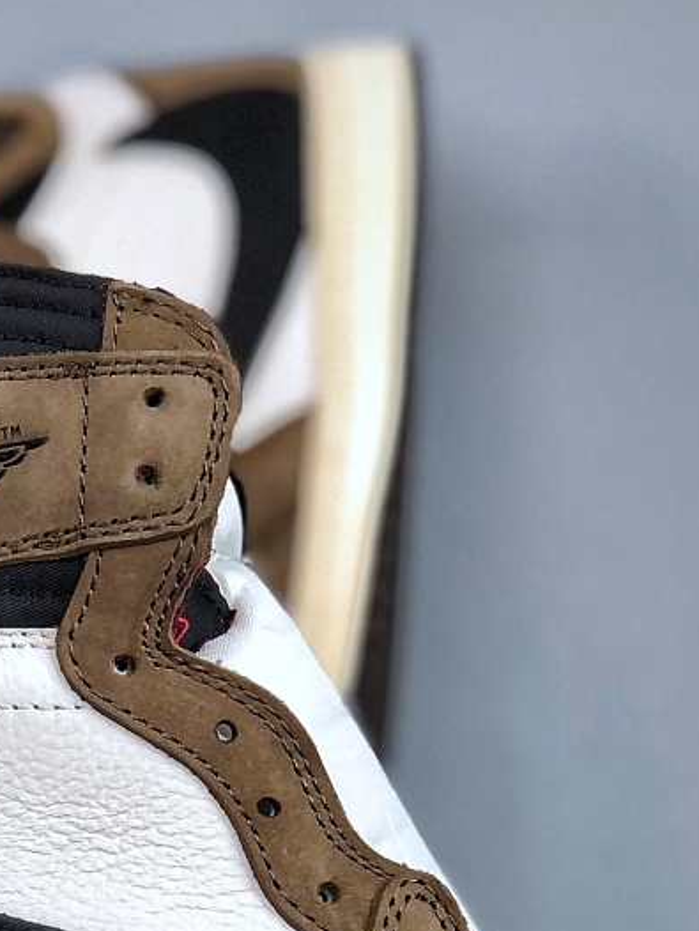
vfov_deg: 12.5
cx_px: 110
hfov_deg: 9.5
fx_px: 4197
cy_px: 873
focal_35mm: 156
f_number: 2.8
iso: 32
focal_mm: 6.6
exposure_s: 1/100
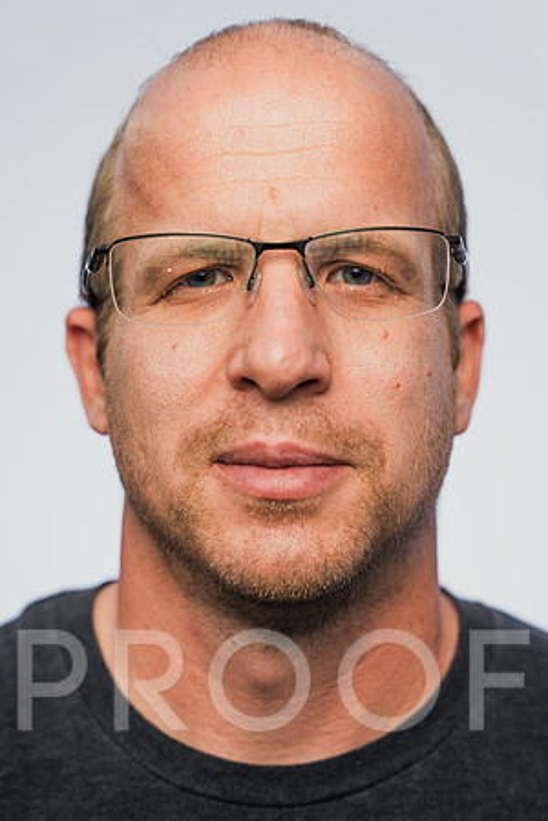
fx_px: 1964
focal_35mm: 86
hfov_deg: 15.9
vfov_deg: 23.6
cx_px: 274
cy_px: 410
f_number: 4
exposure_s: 1/250
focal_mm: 86
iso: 100
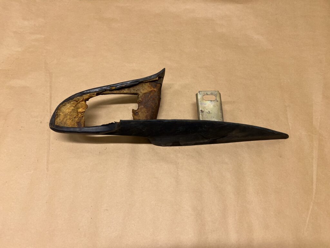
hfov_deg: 67.3
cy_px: 124
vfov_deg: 53.1
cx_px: 165
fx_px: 248
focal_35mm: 26
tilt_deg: -68.2
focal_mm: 5.7
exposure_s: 1/100
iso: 80
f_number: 1.5
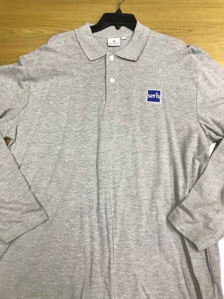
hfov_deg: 49.7
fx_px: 242
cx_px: 112
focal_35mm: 28
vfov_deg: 63.4
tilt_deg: -75.9
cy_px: 150
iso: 25
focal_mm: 3.99
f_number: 1.8
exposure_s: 1/25
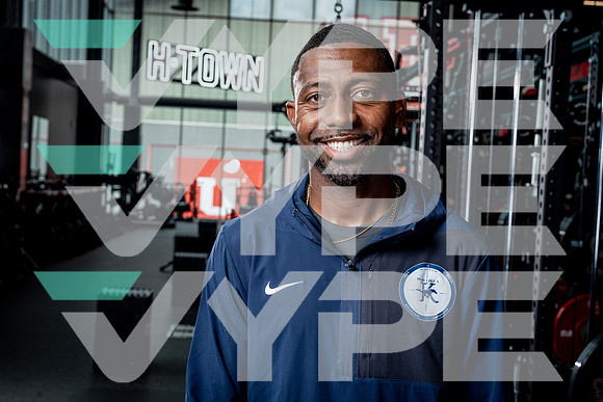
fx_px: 1005
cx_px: 302
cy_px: 201
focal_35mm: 60
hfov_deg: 33.4
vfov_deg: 22.6
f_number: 8
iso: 640
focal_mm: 60
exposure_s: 1/250
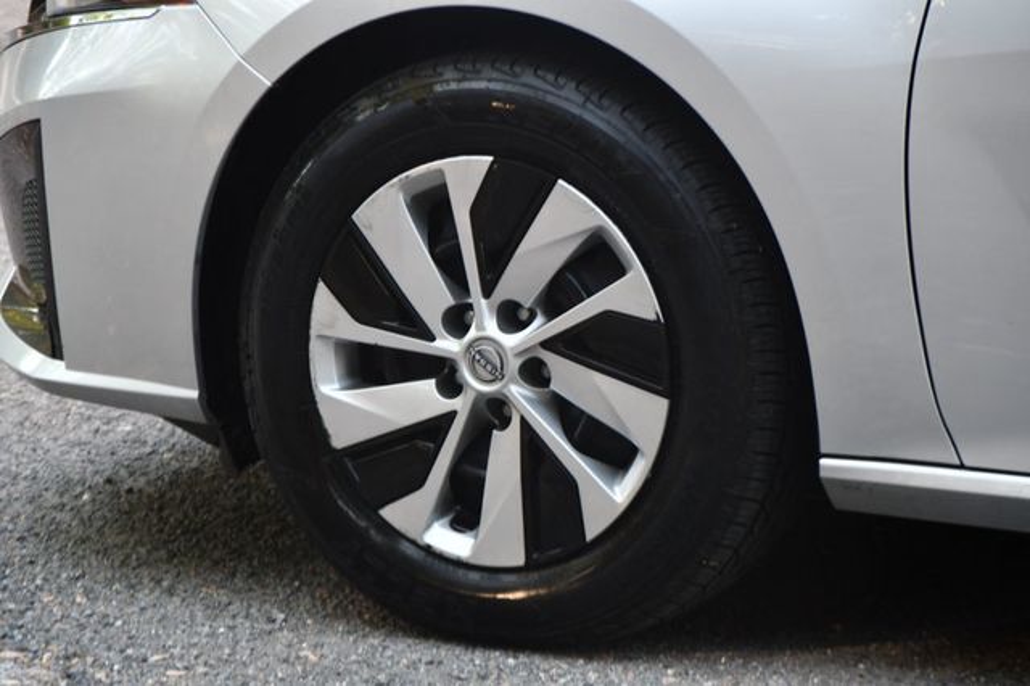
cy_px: 343
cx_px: 515
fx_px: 5233
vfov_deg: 7.5
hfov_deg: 11.2
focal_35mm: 183
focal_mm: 122
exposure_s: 1/200
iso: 800
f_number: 4.8
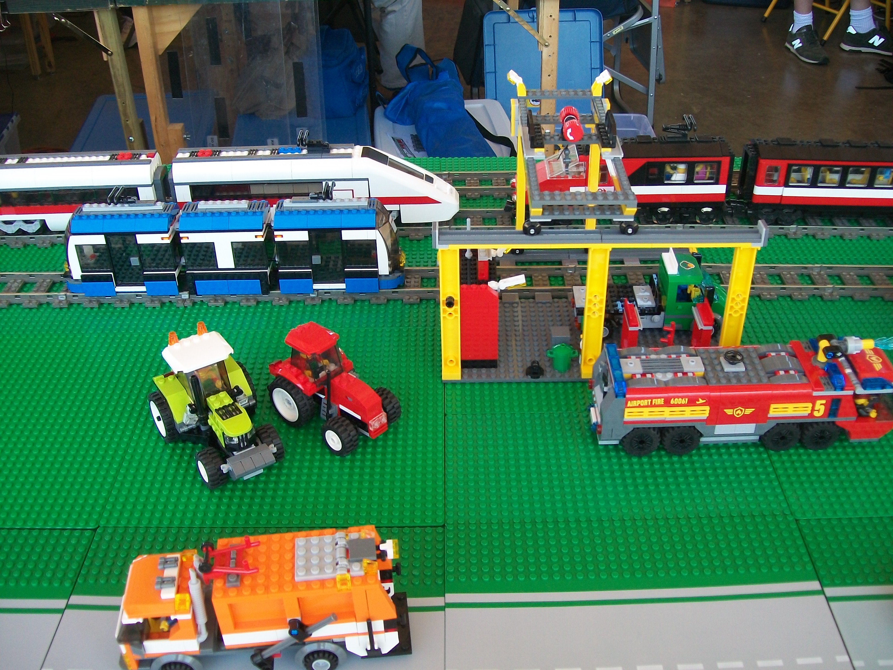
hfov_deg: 51.4
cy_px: 335
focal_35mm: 36
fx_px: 929
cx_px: 446
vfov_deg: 39.7
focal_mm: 6
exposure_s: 1/100
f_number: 2.7
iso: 80
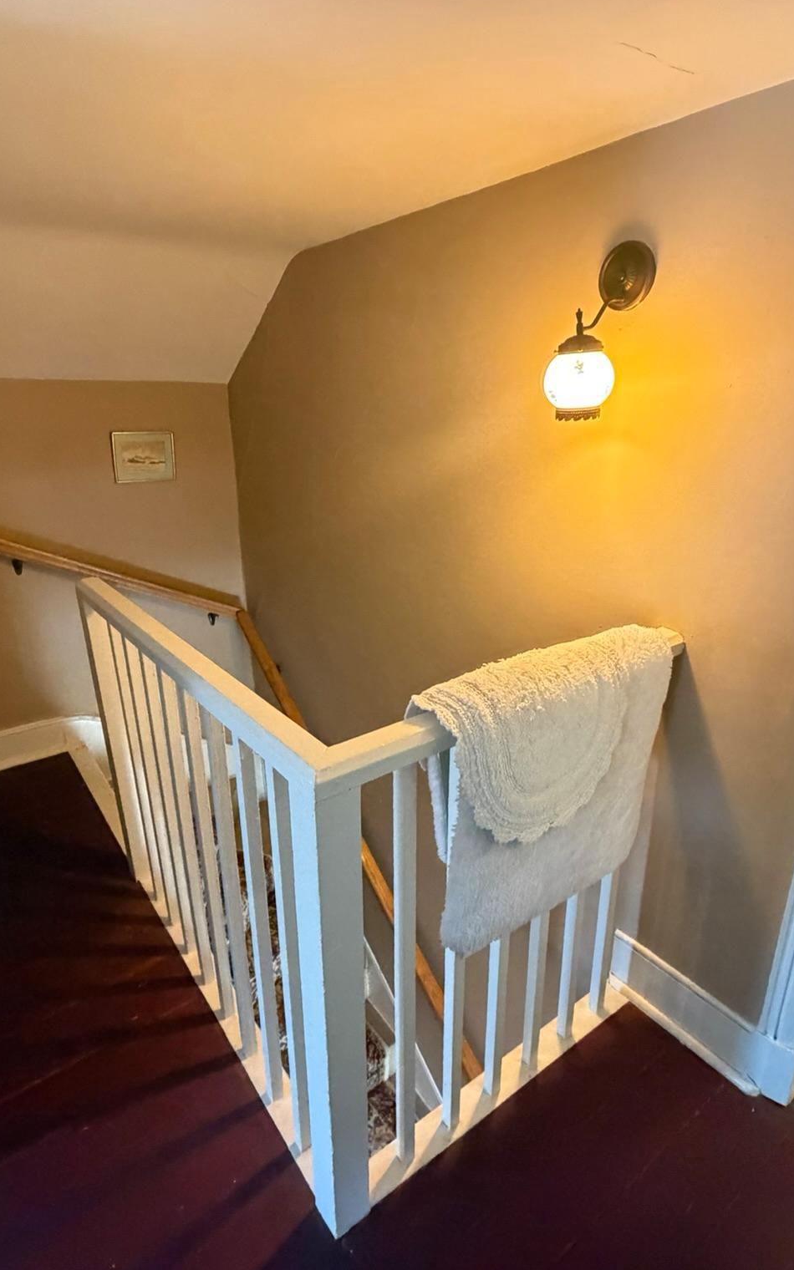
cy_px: 636
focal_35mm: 20
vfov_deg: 85.1
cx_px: 383
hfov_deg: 59.6
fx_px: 692
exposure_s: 1/60
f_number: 2.2
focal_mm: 2.22
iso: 800
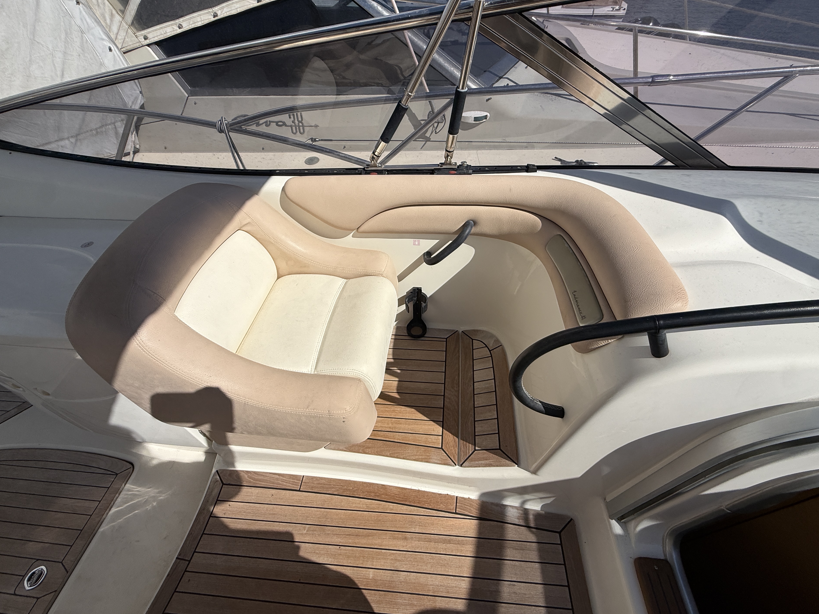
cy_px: 298
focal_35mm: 15
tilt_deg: -43.9
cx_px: 409
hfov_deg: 98.2
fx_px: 355
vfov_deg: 81.7
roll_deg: -0.5
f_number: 2.2
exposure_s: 1/6173
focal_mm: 2.22
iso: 50
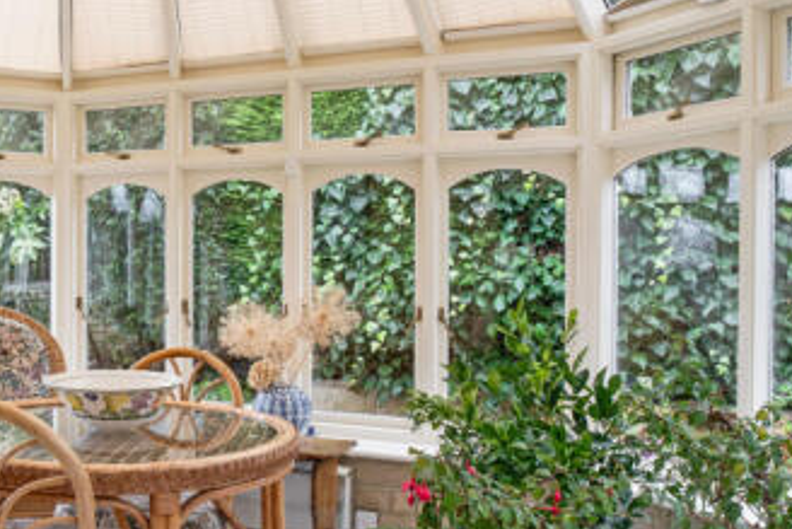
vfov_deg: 36.9
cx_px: 129
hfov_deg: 49.2
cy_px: 272
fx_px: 792
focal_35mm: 36
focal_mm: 18
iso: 400
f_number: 8
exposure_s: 1/5
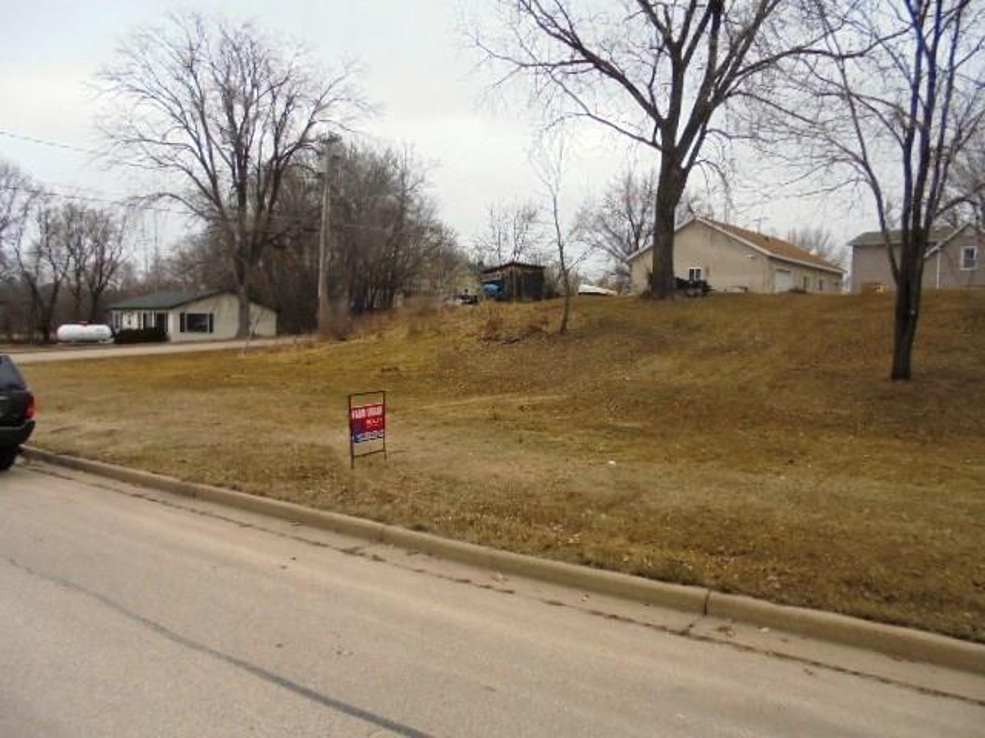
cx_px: 492
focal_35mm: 26
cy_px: 369
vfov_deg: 53.1
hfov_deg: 67.3
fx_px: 740
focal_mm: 4.6
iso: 100
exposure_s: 1/800
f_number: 3.5
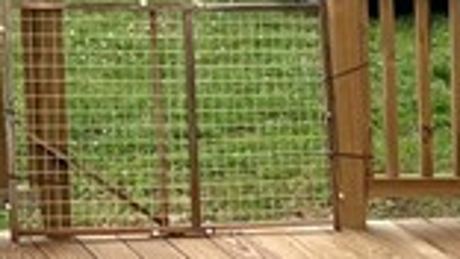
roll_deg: -0.3
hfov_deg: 10.9
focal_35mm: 186
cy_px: 436
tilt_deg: -16.6
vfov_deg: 6.4
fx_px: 2270
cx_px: 781
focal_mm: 5.1
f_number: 1.6
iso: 50
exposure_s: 1/1028
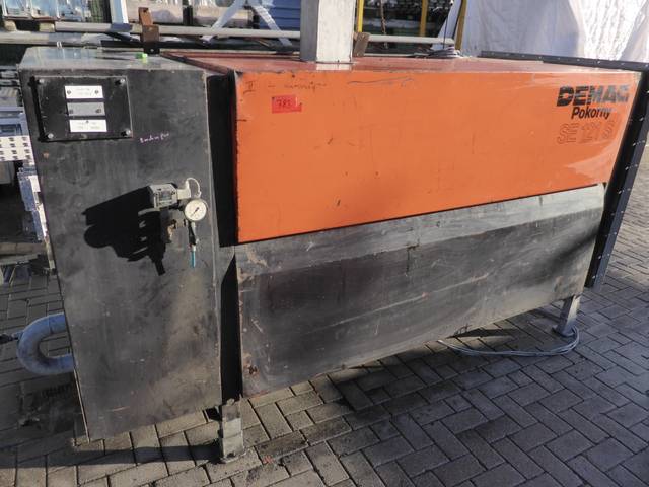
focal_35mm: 26
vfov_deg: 53.1
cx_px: 324
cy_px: 244
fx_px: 487
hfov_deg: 67.3
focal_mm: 4.4
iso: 200
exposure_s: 1/500
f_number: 3.3
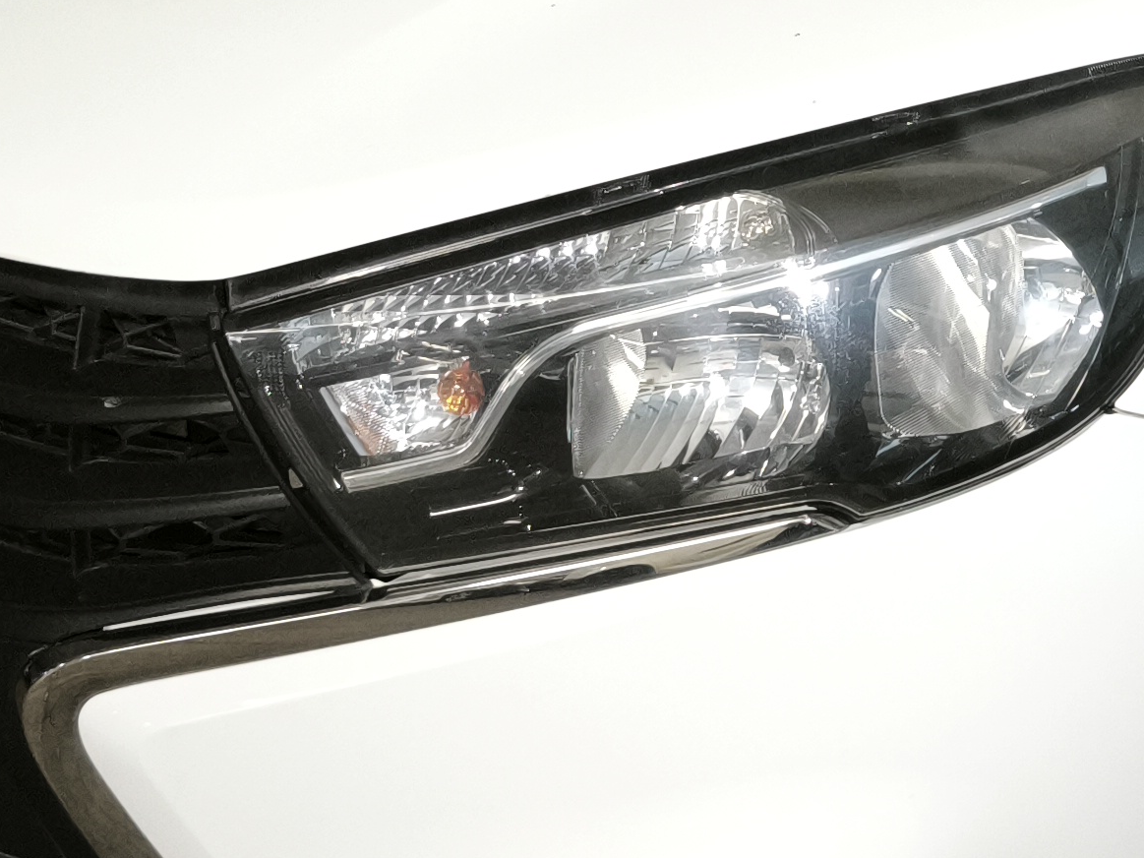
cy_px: 184
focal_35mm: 81
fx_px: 2677
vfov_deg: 18.1
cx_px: 1128
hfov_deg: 23.2
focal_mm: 5.35
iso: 1250
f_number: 1.7
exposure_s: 1/33.3
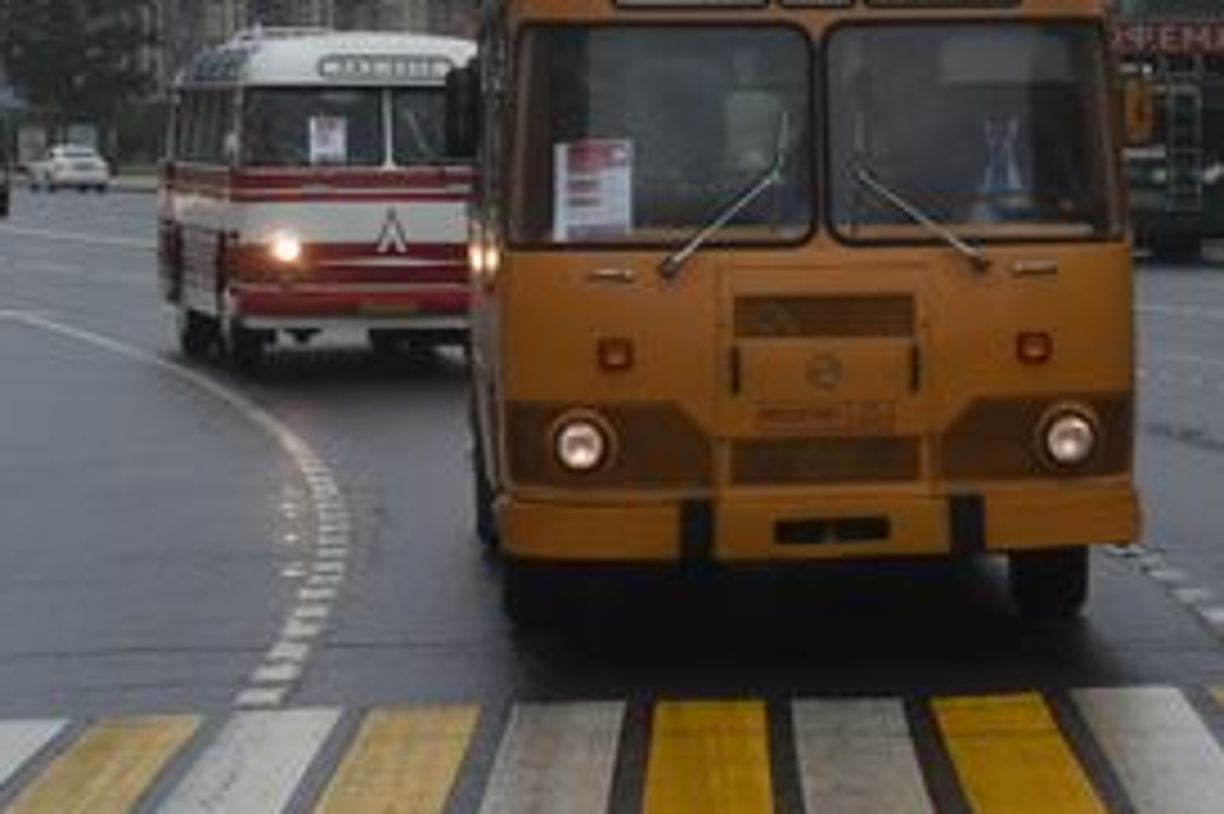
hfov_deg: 11.4
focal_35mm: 180
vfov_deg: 7.6
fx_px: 6116
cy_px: -135
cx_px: 760
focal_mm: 70
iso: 800
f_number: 5
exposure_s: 1/1250
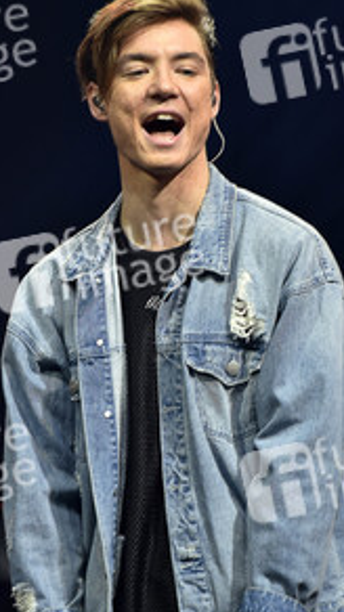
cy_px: 369
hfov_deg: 2.1
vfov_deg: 3.7
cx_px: 157
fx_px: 9530
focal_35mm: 587
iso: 1250
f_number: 5.6
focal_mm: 410
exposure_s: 1/160
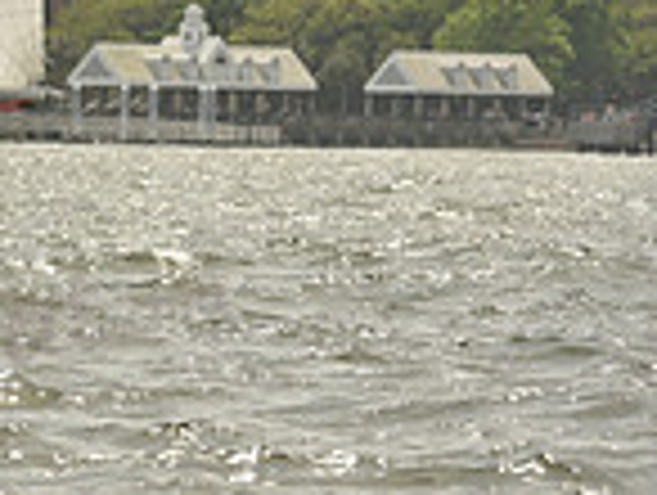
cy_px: -268
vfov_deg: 2.0
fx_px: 14524
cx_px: -639
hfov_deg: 2.6
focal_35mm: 764
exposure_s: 1/1250
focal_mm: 200
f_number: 8
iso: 320
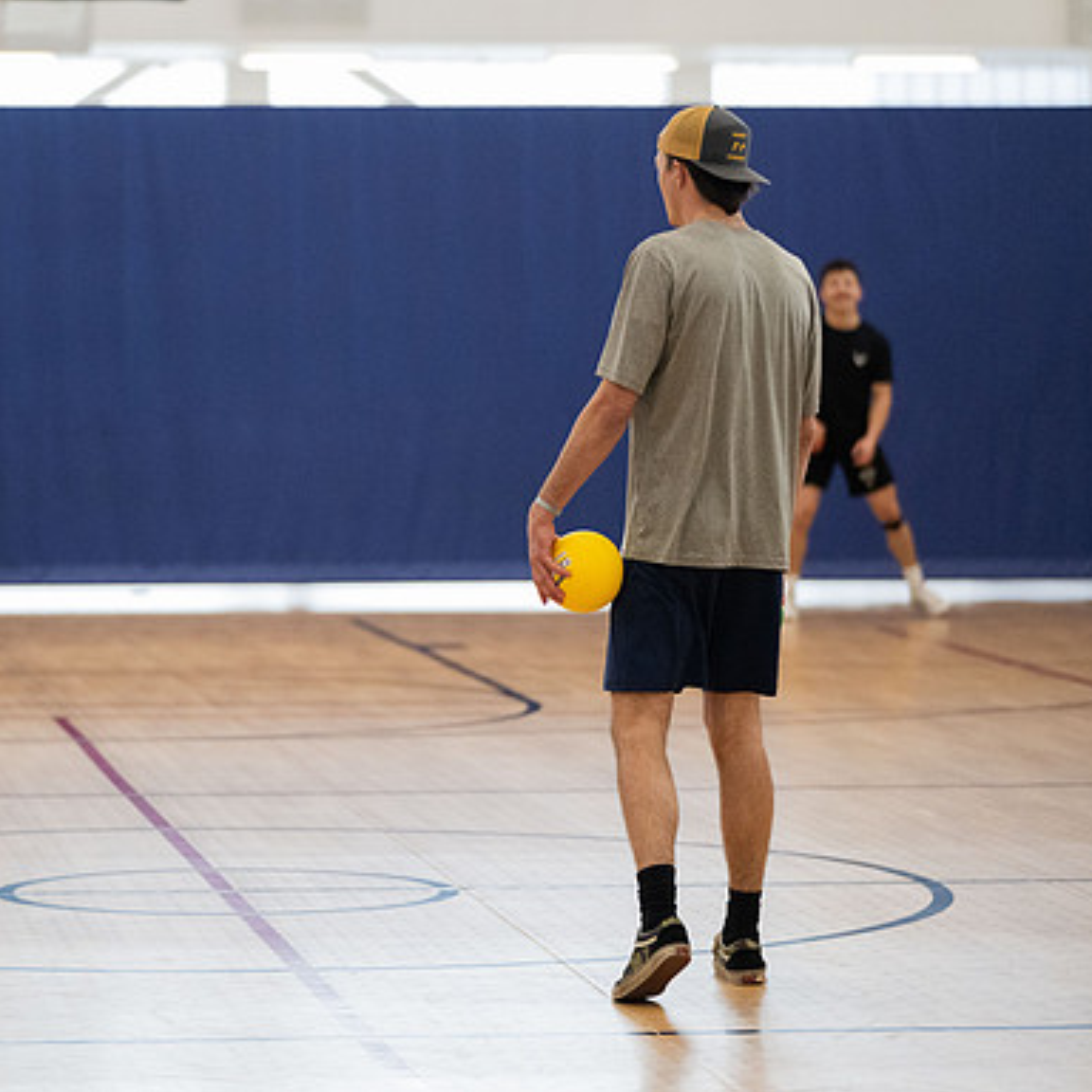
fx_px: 5603
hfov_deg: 11.1
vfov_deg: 11.1
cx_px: 367
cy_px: 547
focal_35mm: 157
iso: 4000
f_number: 2.8
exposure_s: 1/1000
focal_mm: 120
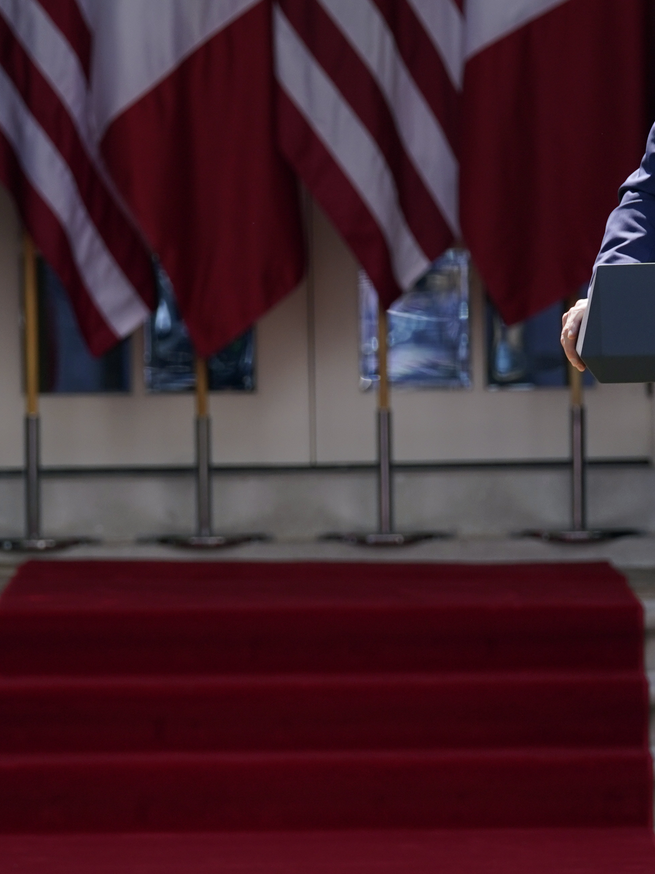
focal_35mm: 454
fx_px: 11454
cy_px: 456
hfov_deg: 3.3
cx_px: 328
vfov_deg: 4.4
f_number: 5.6
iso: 400
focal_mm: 204
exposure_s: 1/1000
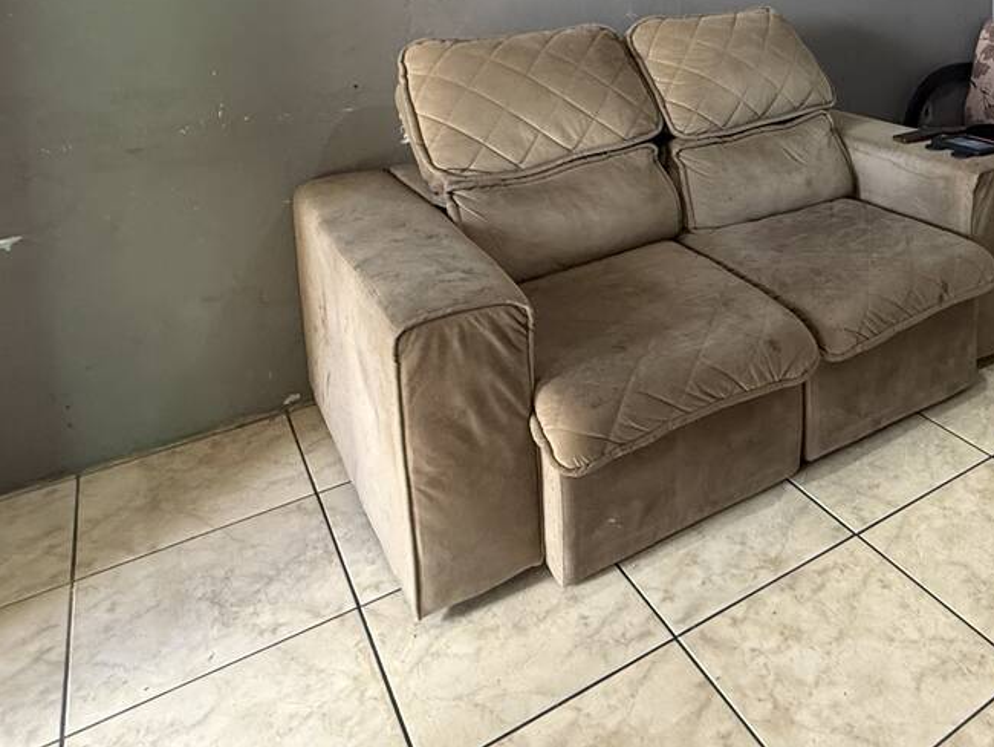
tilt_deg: -6.6
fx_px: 890
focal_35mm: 31
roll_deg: +0.6
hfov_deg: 54.3
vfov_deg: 40.8
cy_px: 32
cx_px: 795
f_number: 2.2
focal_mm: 2.22
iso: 400
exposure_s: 1/60
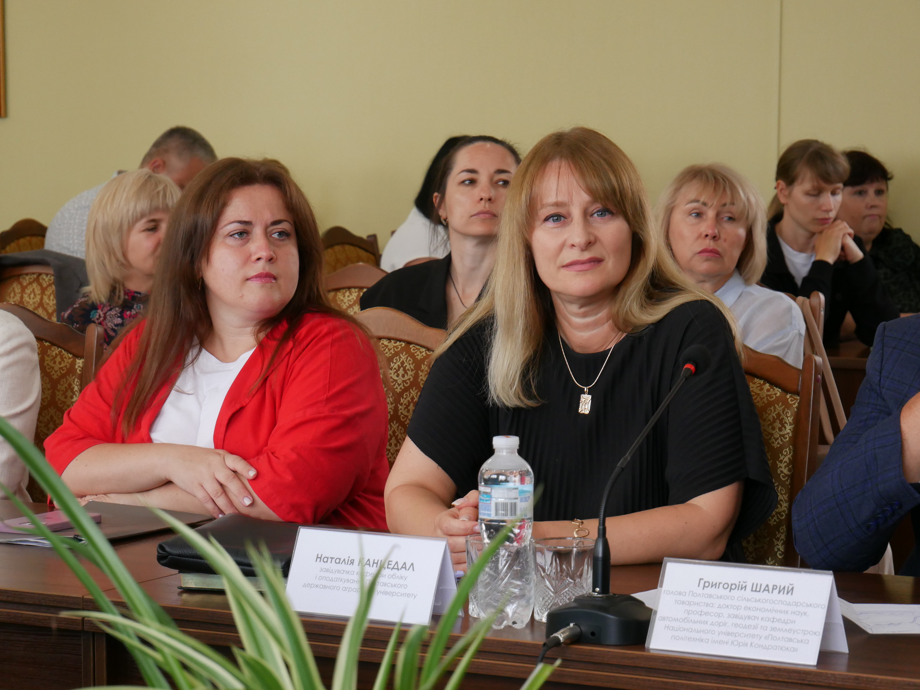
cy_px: 345
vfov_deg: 14.0
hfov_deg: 18.5
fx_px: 2817
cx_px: 460
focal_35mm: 106
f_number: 5.6
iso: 1250
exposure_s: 1/125
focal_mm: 53
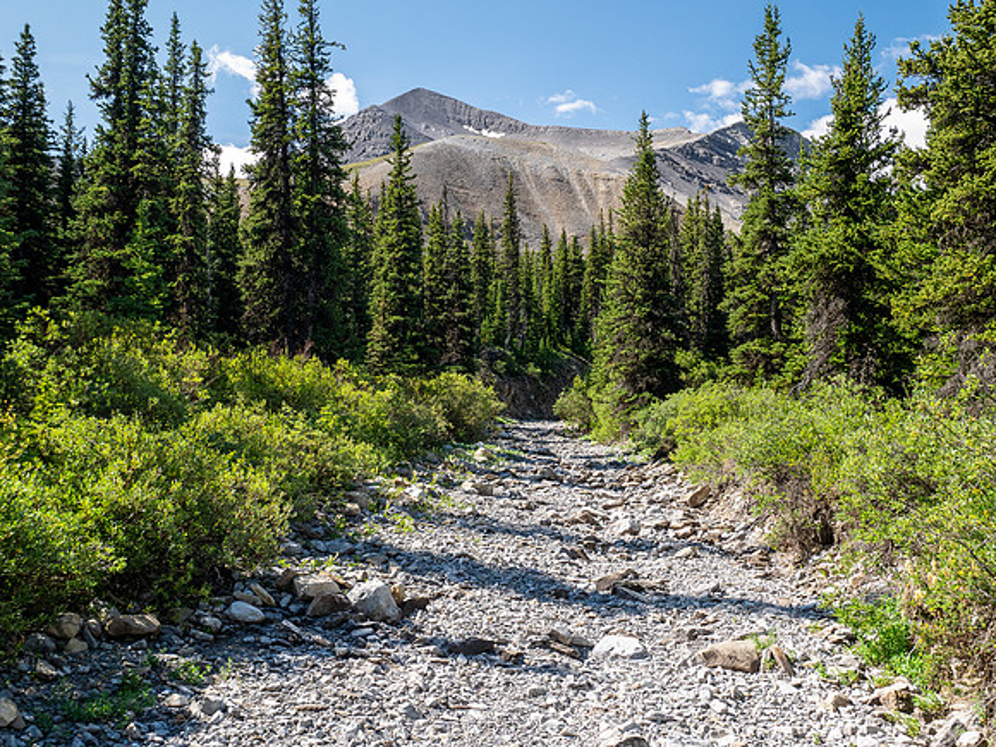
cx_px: 498
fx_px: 921
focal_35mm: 32
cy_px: 374
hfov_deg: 56.8
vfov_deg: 44.2
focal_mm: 16
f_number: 8
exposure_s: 1/60
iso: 200
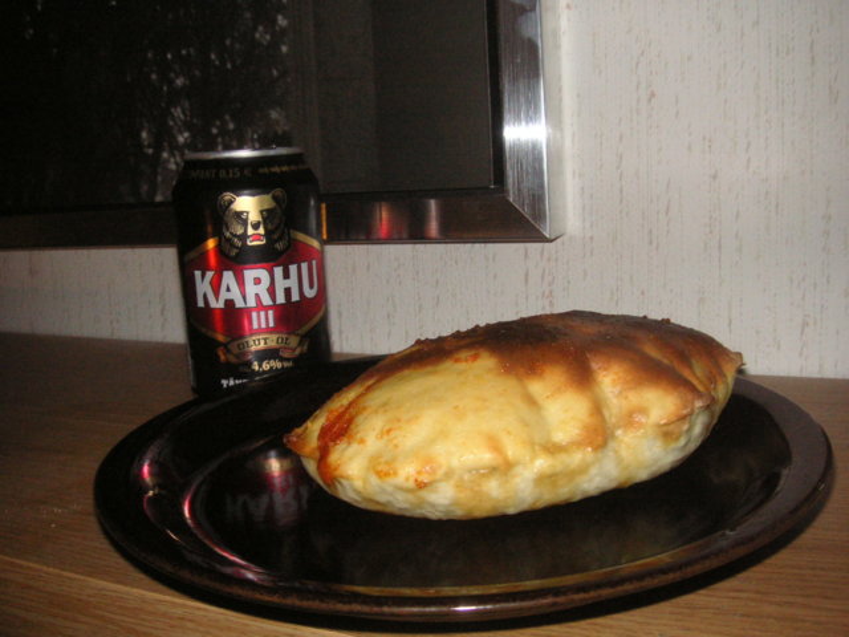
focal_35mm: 37
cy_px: 318
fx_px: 907
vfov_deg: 38.7
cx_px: 424
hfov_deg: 50.1
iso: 160
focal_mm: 6.1
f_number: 2.8
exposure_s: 1/45
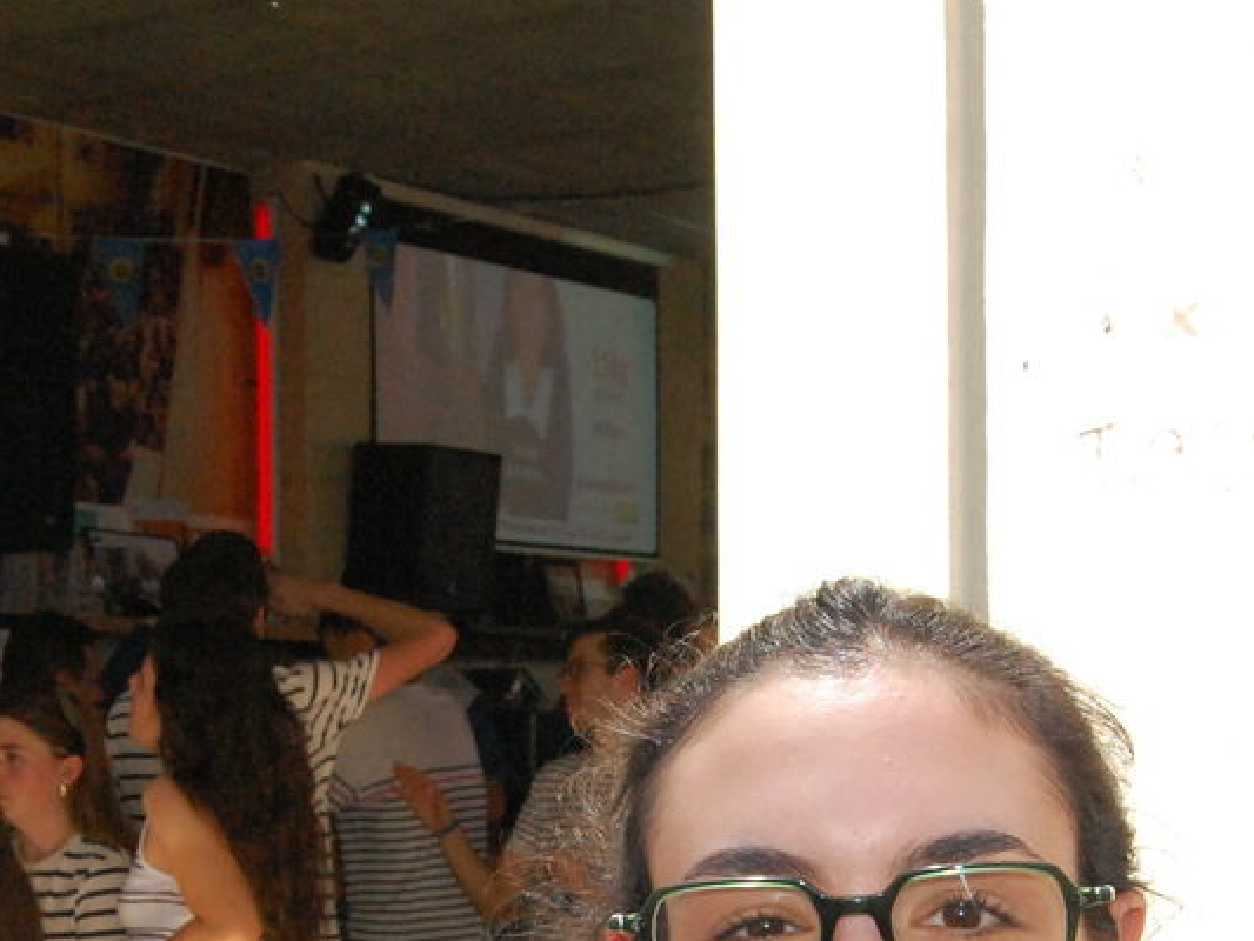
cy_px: 921
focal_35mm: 76
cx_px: 562
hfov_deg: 25.6
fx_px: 2758
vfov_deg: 18.9
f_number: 9
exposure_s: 1/500
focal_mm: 23
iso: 1600
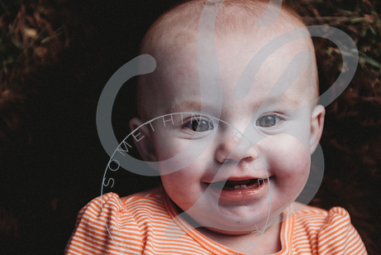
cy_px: 128
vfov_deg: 15.6
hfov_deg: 23.1
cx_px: 227
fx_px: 932
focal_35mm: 88
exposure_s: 1/250
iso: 100
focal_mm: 70
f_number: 2.8
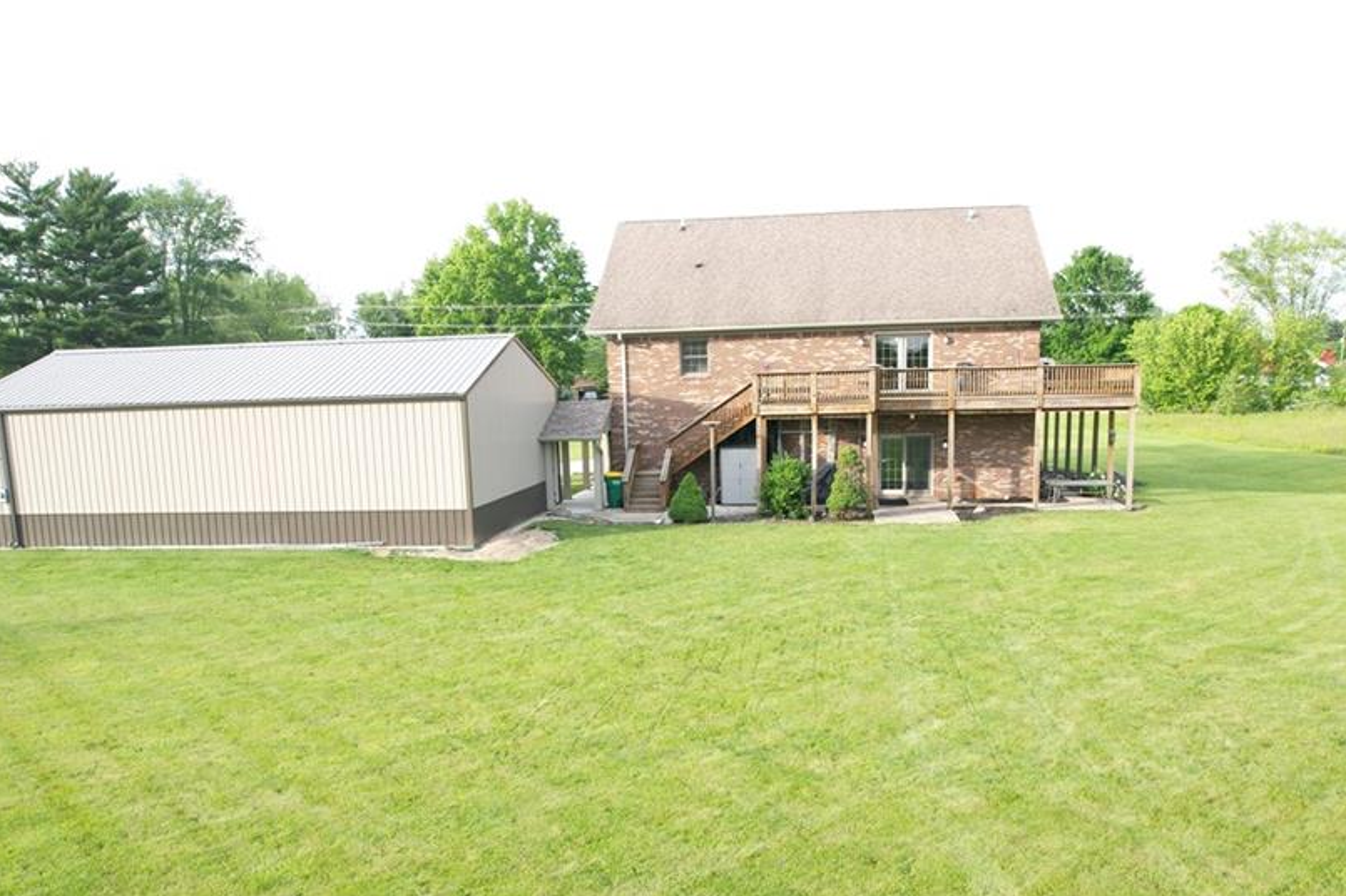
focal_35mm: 28
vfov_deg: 46.0
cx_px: 679
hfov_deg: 65.5
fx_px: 1046
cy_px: 560
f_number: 2.8
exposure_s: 1/180
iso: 100
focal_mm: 8.38
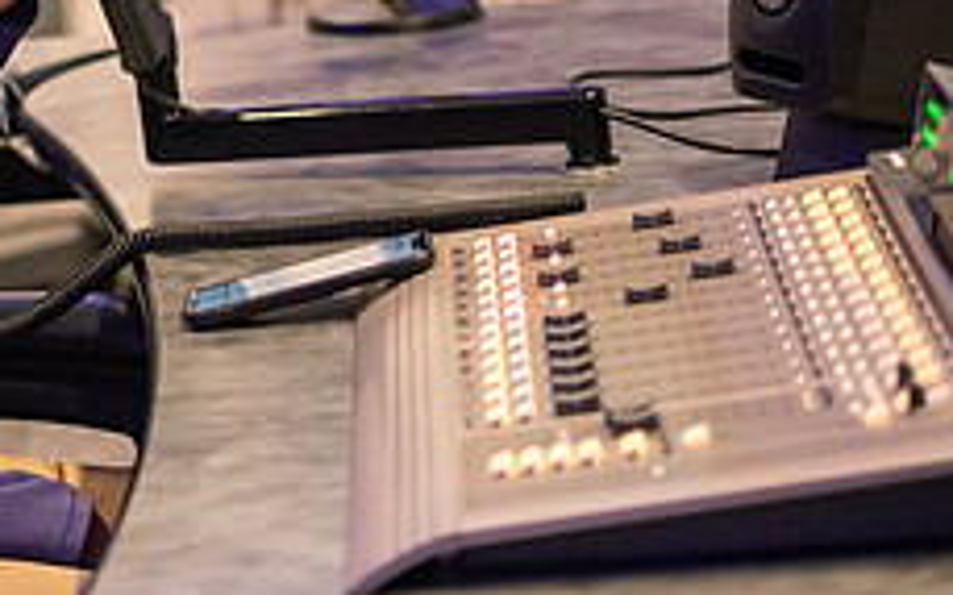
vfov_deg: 7.2
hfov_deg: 11.3
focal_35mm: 181
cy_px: -110
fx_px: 4700
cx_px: -225
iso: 2000
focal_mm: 70
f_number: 2.8
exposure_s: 1/80
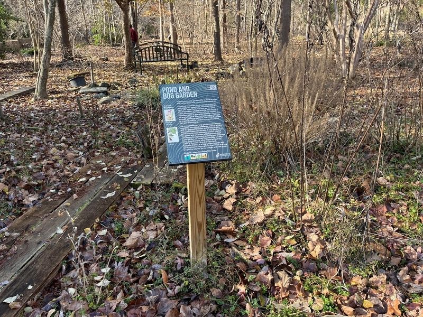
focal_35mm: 26
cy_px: 158
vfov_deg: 53.1
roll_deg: -1.2
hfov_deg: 67.3
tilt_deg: -19.6
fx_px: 318
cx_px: 212
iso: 40
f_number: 1.6
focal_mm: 5.1
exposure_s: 1/197
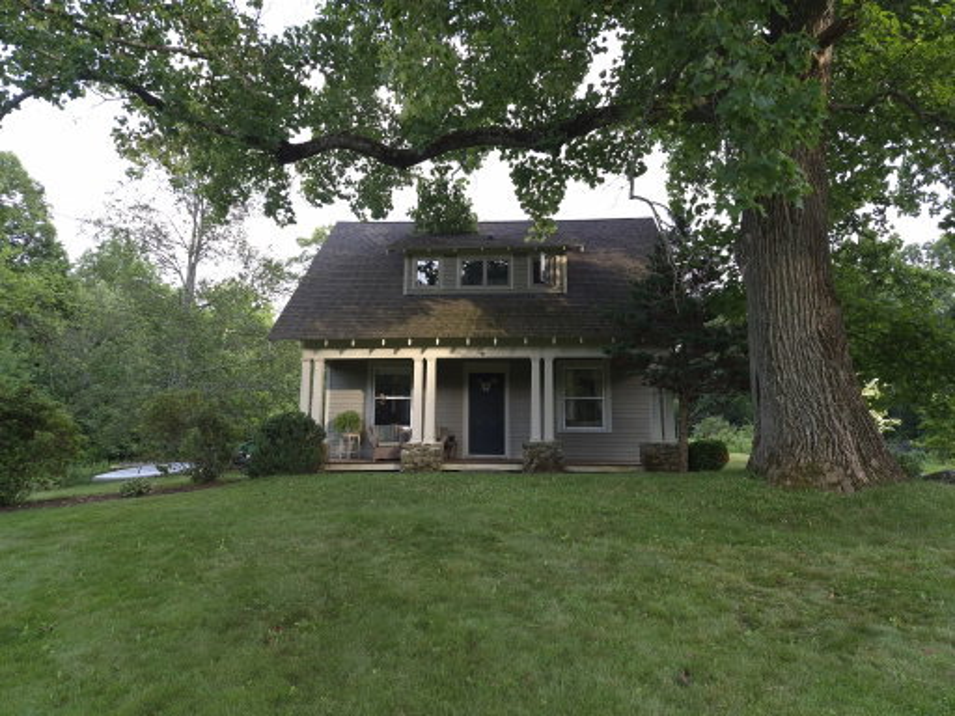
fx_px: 635
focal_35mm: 23
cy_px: 358
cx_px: 478
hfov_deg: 73.9
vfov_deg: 58.9
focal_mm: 5.4
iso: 40
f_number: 1.8
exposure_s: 1/137
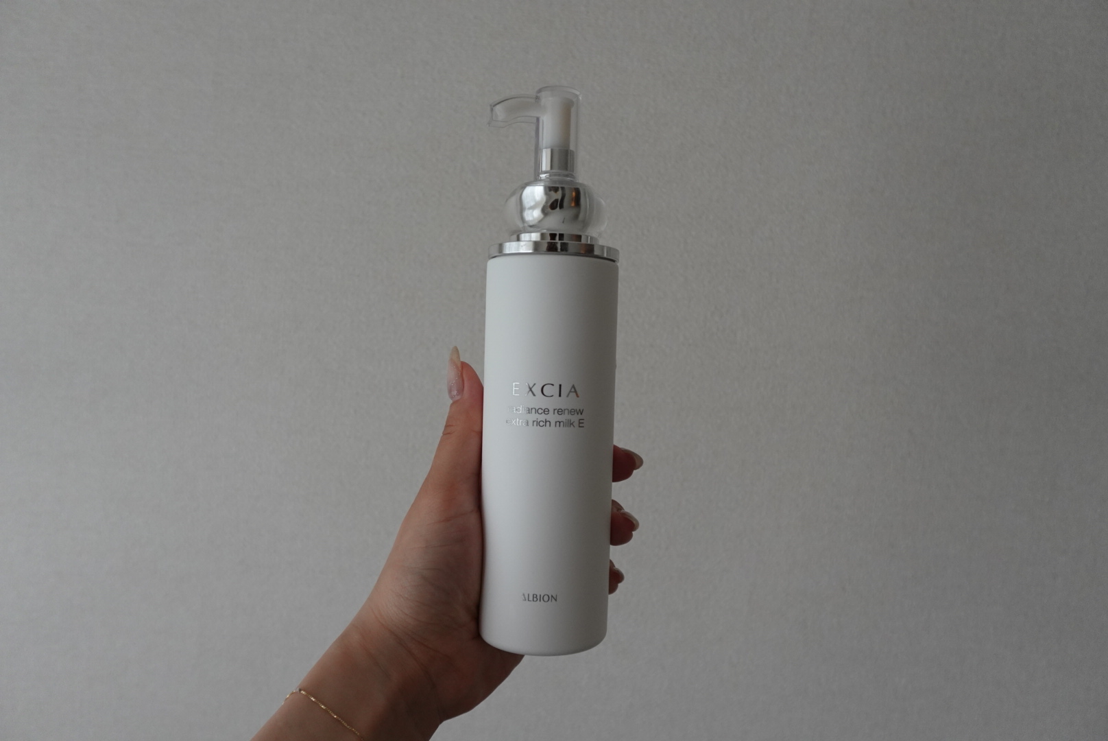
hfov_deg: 69.4
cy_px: 370
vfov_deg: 49.6
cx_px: 554
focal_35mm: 26
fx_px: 801
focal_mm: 9.81
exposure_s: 1/125
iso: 500
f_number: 2.8
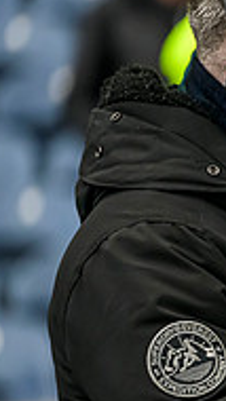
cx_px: 566
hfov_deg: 1.9
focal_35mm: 640
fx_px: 6812
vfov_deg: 3.4
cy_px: 263
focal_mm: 200
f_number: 2.8
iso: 3200
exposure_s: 1/2000
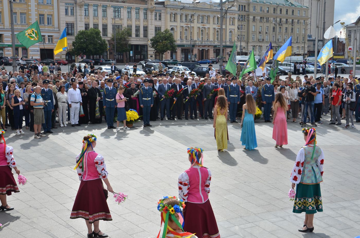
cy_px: 119
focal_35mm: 45
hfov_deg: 43.7
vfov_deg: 29.7
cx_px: 180
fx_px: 449
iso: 250
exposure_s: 1/400
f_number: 11
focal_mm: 30
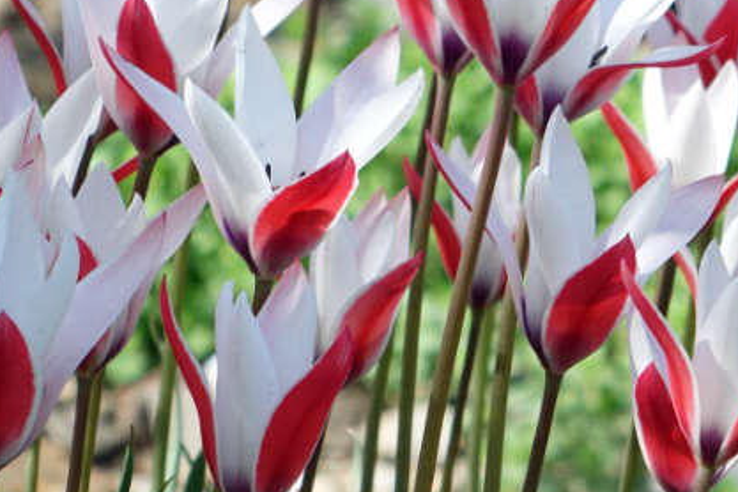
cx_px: 458
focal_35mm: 412
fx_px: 8445
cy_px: 2
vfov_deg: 3.3
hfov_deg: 5.0
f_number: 5.6
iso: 200
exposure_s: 1/400
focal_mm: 52.5
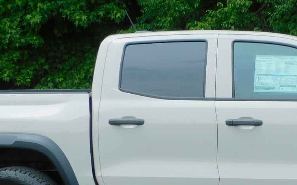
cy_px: 142
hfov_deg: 21.4
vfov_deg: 13.6
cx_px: 231
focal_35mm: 96
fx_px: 777
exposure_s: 1/640
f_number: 3.5
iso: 125
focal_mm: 5.4
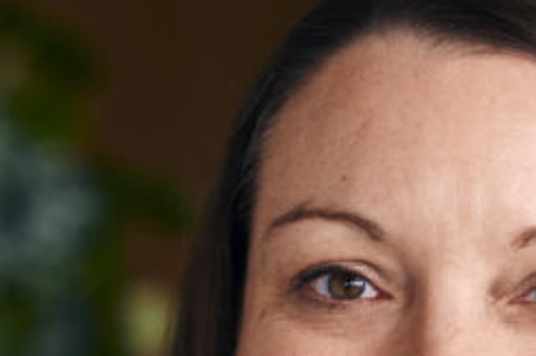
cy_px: 450
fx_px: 4285
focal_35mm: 288
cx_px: 483
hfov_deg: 7.1
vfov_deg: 4.7
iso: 640
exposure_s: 1/320
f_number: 2.5
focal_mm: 85
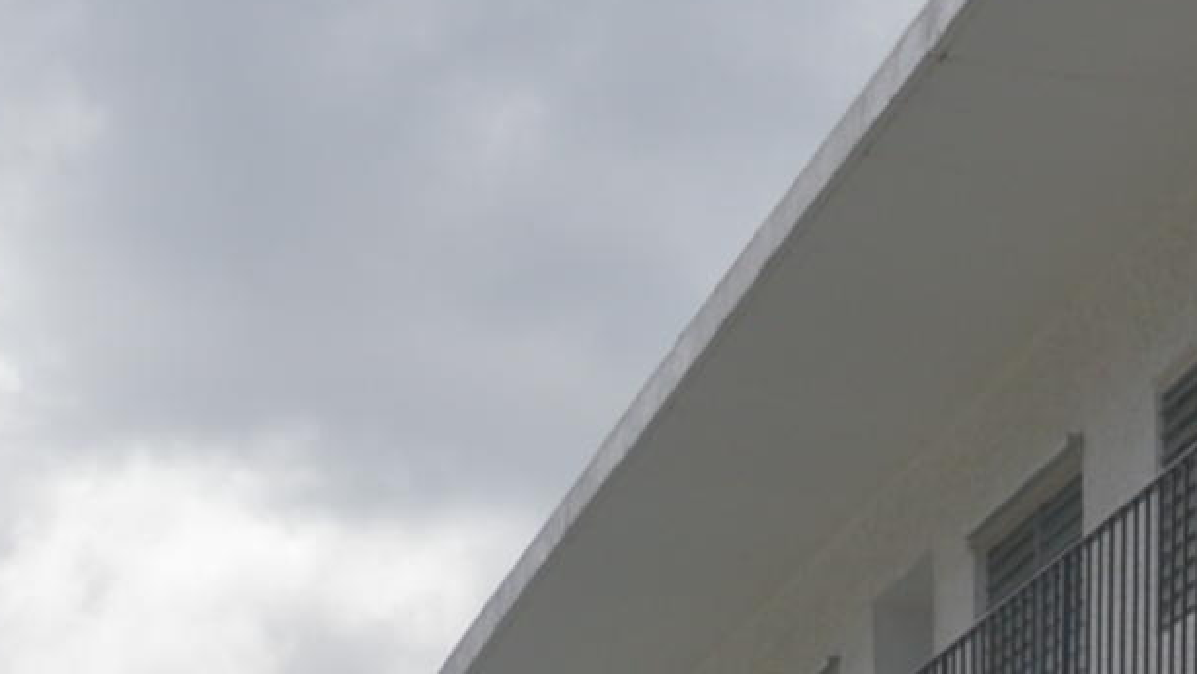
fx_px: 4382
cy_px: 1432
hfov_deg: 14.0
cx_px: 2055
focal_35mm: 138
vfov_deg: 8.3
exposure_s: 1/160
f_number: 10
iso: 100
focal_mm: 18
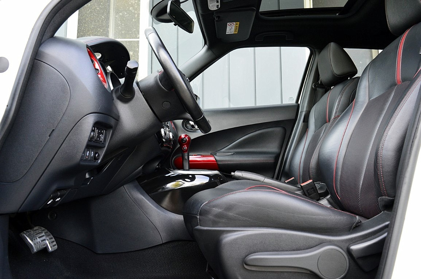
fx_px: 350
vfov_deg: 43.5
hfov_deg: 62.0
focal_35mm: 30
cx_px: 210
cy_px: 140
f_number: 7.1
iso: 800
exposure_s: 1/60
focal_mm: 20
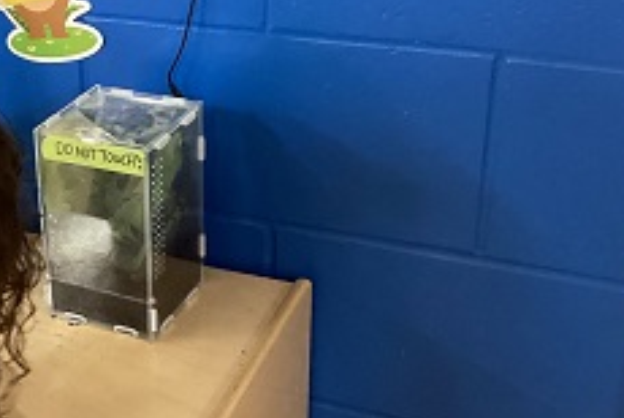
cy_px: 200
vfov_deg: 19.5
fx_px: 1215
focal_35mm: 70
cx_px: 84
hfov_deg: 27.9
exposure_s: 1/33
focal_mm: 3.3
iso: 400
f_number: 2.4
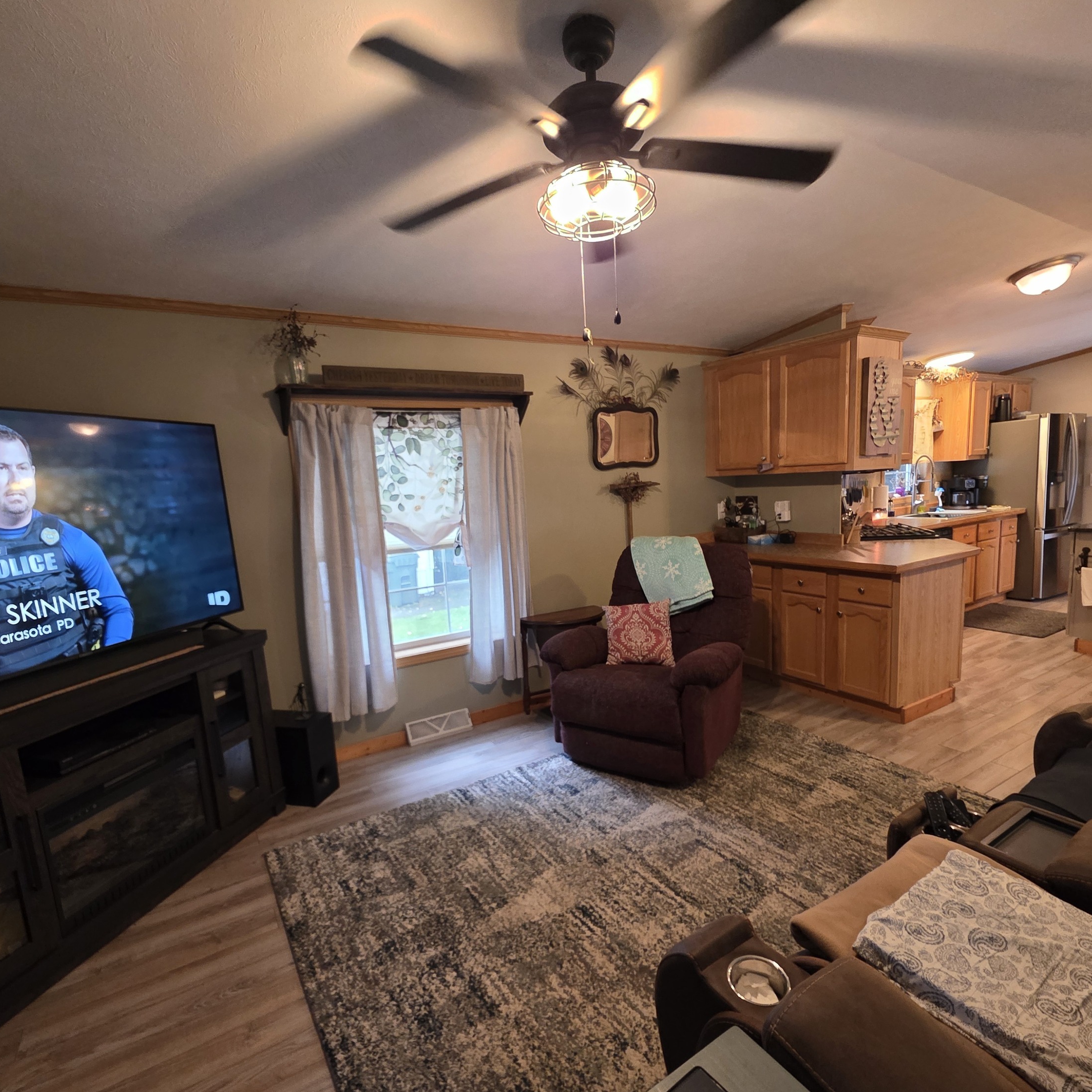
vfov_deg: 87.4
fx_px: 571
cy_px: 567
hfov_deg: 87.4
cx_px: 548
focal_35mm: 16
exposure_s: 1/60
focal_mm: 2.2
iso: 500
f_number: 1.9
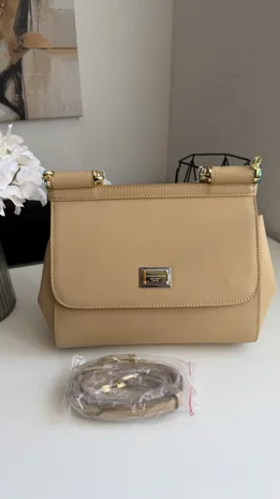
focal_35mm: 27
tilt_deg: -27.1
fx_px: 357
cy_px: 256
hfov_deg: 42.8
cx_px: 136
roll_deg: +0.2
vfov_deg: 69.9
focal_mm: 6.76
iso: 64
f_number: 1.78
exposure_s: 1/238
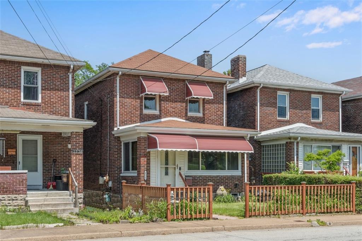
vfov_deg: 28.1
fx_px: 482
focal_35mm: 48
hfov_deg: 41.1
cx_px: 181
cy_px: 120
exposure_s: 1/320
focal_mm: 32
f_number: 8
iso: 400
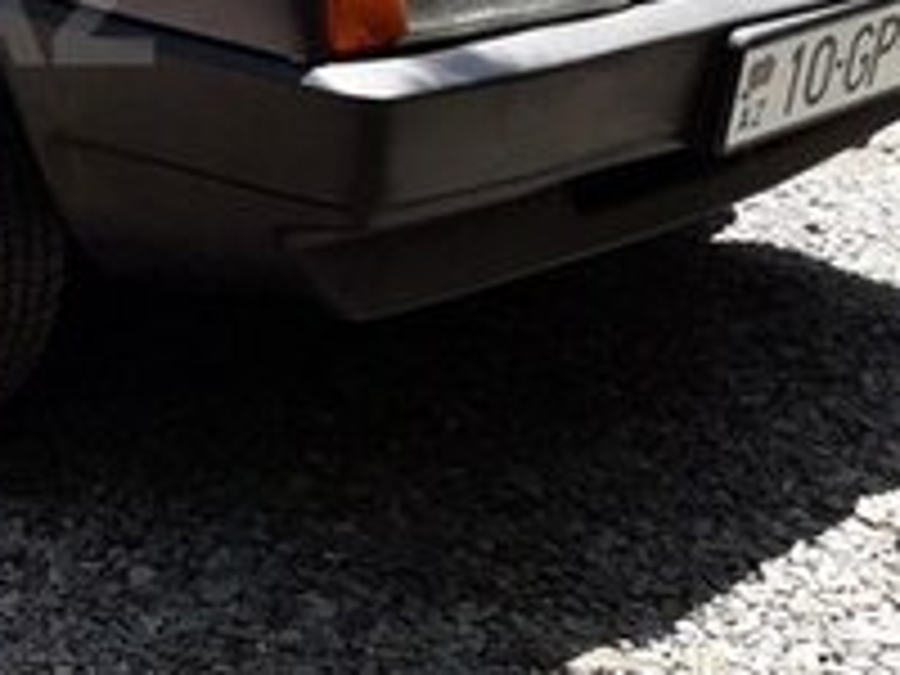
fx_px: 2314
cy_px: -2
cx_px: -306
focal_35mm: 89
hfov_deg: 20.0
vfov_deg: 16.3
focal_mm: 3.6
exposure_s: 1/636
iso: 40
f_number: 1.9
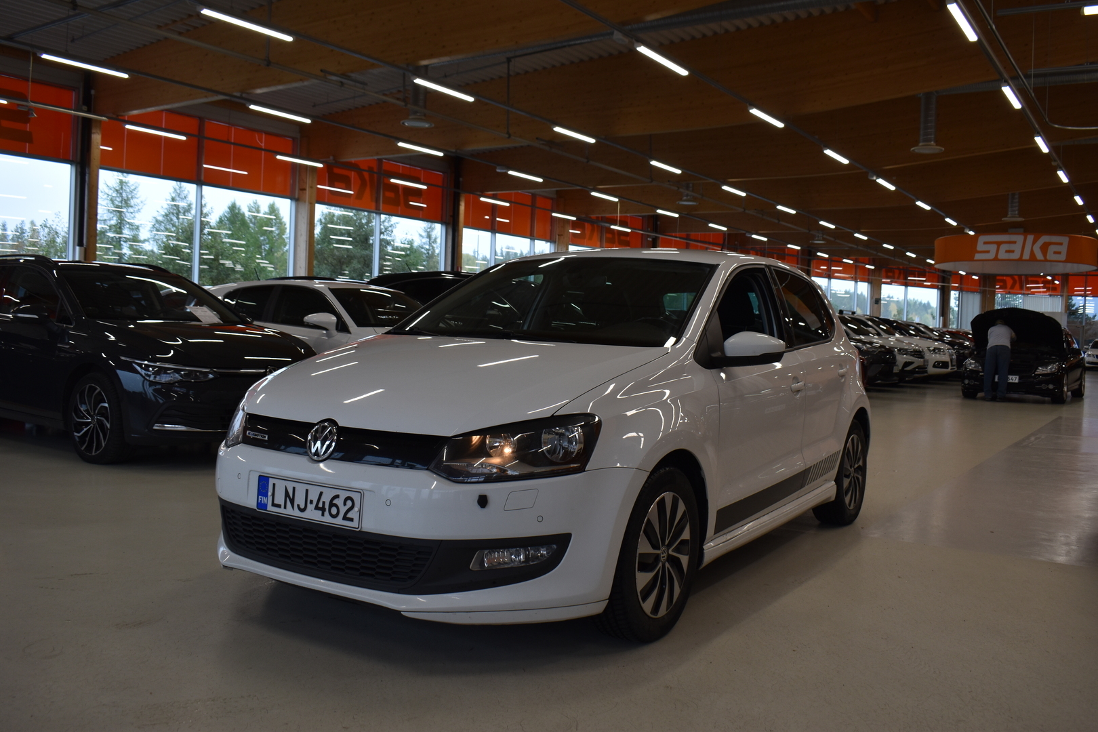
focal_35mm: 32
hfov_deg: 59.5
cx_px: 549
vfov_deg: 41.7
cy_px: 366
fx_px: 961
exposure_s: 1/125
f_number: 5.6
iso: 250
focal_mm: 21
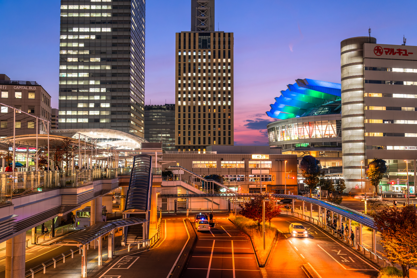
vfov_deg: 37.9
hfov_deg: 54.4
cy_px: 139
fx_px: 405
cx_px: 208
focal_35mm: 35
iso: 1000
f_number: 5
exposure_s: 1/10
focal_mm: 35
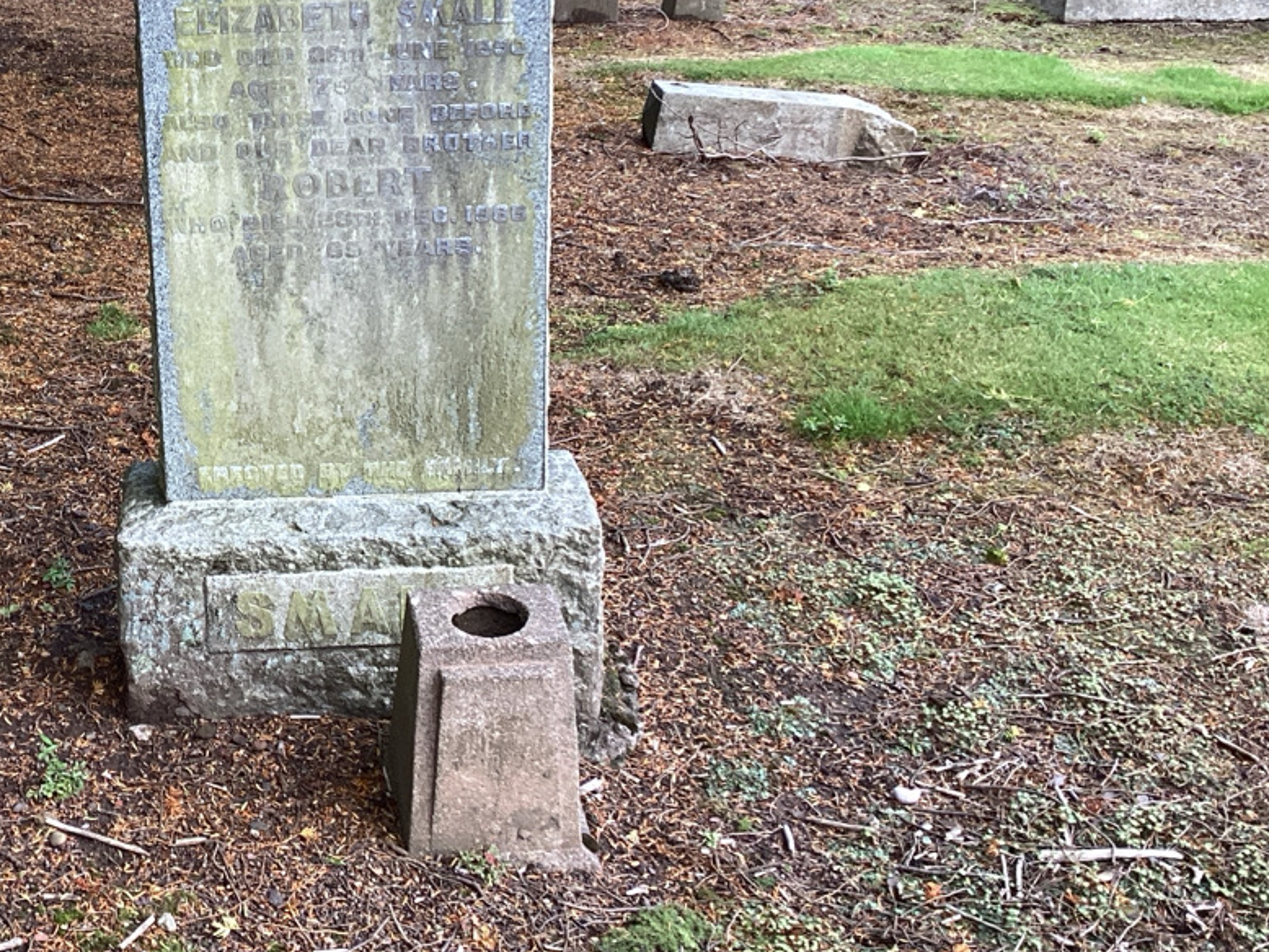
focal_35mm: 51
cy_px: 337
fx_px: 1870
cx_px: 256
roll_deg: +0.5
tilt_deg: -20.5
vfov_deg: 28.4
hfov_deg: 36.2
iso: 64
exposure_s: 1/120
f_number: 2.4
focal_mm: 3.3
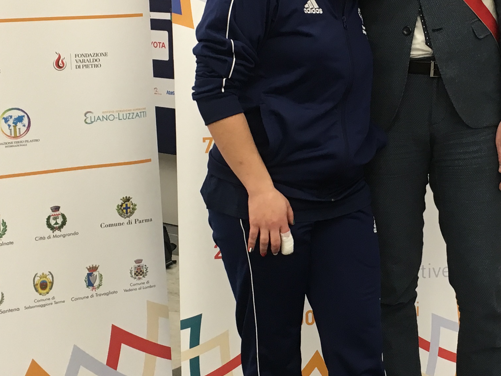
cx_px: 366
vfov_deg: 19.0
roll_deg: +0.8
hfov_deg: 25.1
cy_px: 108
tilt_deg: -8.3
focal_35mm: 77
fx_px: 1114
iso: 80
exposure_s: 1/33
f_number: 2.2
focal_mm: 4.15
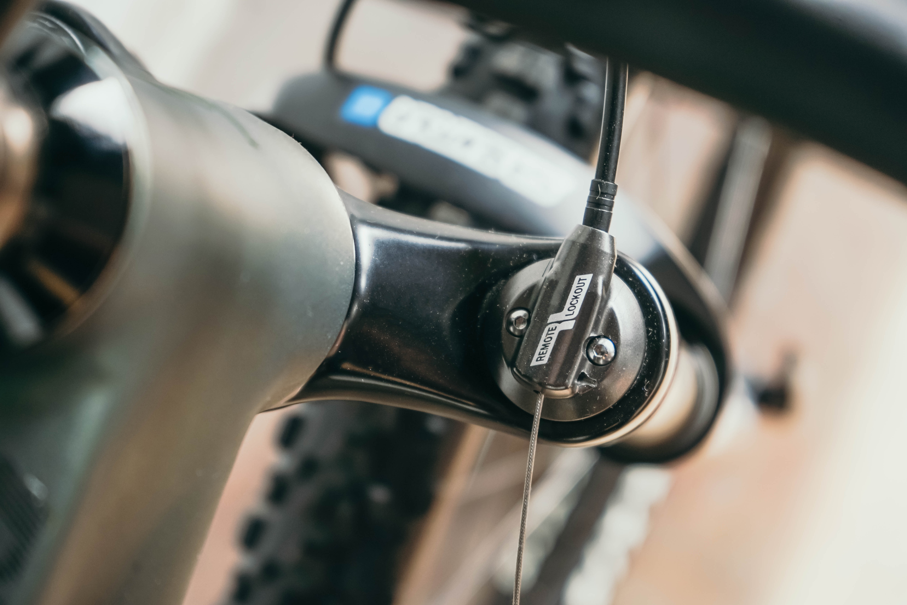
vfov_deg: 19.5
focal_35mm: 70
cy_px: 302
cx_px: 454
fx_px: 1763
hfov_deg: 28.8
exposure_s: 1/40
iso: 320
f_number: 5.6
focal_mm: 70
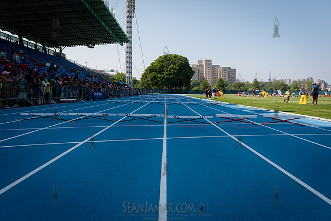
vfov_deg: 52.9
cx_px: 166
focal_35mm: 24
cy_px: 110
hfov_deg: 73.5
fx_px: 222
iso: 400
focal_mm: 24
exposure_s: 1/1000
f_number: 5.6
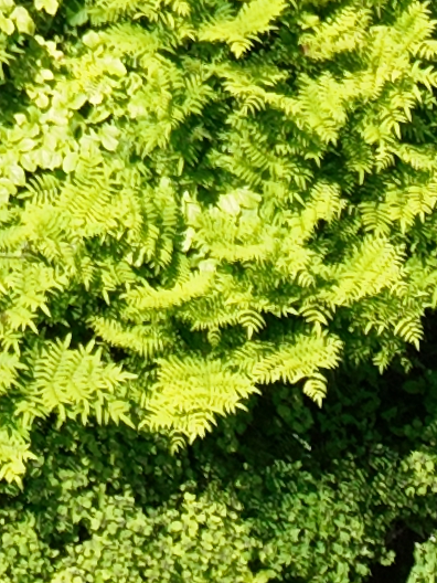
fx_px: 4040
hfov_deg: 5.9
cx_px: -760
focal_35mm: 240
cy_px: -1305
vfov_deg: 7.1
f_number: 2.8
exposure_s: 1/1000
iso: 100
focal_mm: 12.29
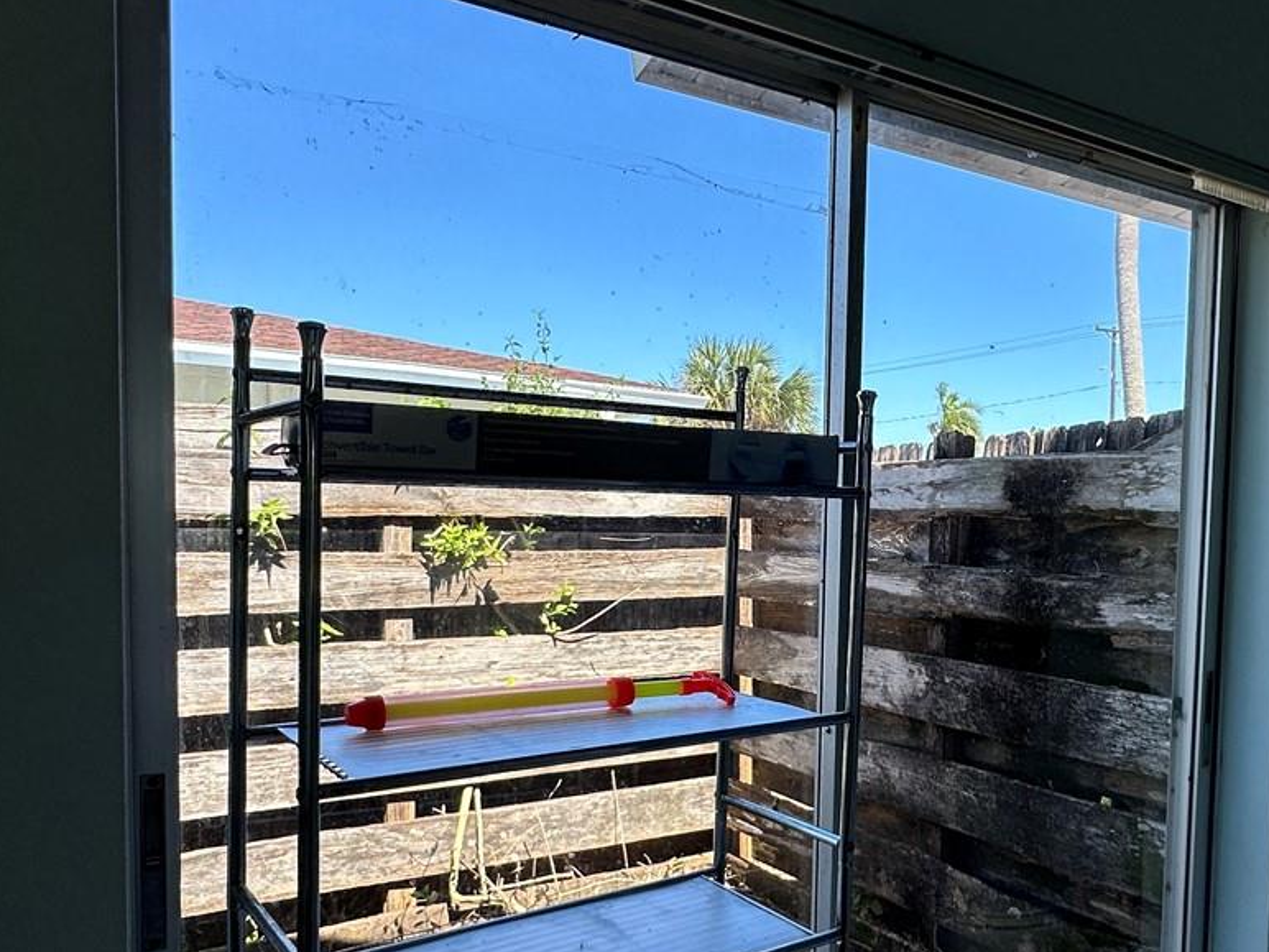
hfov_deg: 61.2
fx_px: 1063
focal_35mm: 29
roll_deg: -1.0
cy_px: 579
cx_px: 751
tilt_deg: -3.9
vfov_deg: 47.9
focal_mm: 2.22
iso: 40
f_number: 2.2
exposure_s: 1/744
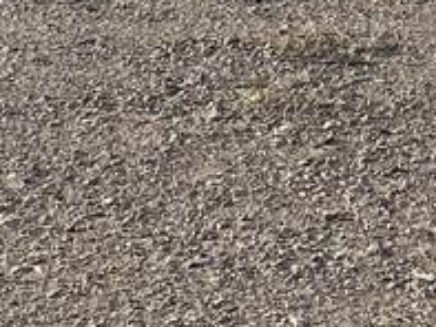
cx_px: 286
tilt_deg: +1.8
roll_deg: +1.1
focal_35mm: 169
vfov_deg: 7.7
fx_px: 2130
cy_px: -627
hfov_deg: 11.7
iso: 32
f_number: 1.6
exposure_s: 1/3040
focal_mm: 4.2
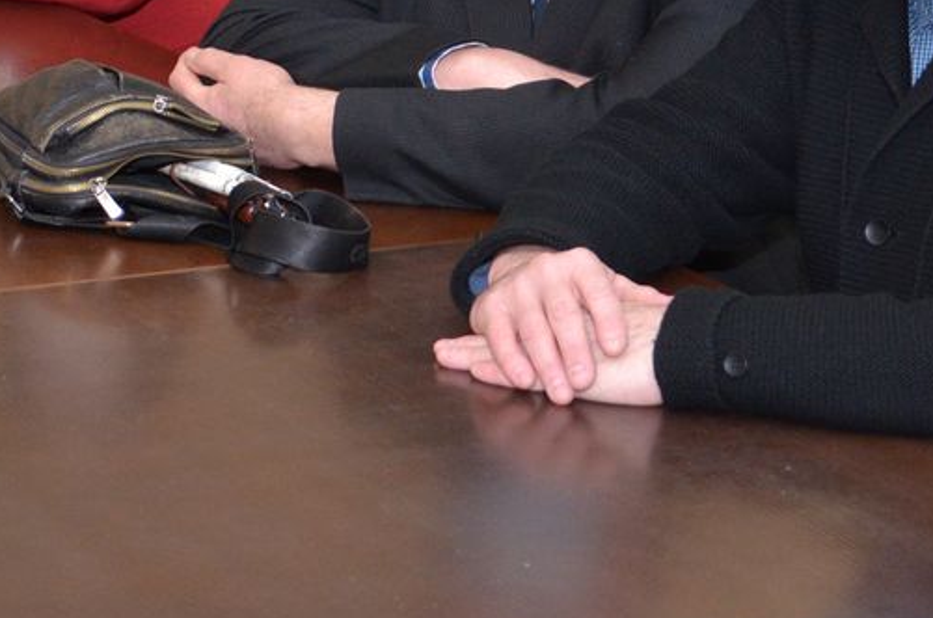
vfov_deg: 10.0
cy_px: -226
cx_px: 251
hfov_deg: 15.3
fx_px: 3466
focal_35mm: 134
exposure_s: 1/250
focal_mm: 32
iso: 800
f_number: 4.5
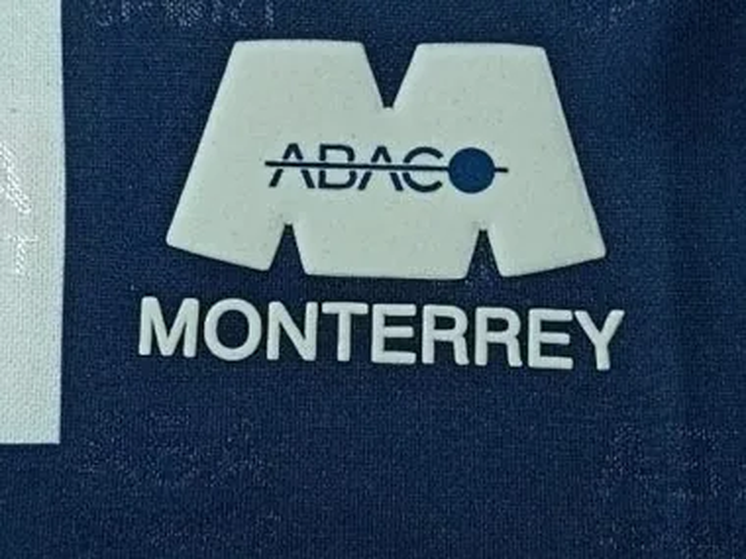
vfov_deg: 16.1
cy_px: 280
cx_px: 373
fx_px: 1983
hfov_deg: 21.3
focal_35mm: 92
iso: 1782
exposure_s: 1/33.3
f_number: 1.75
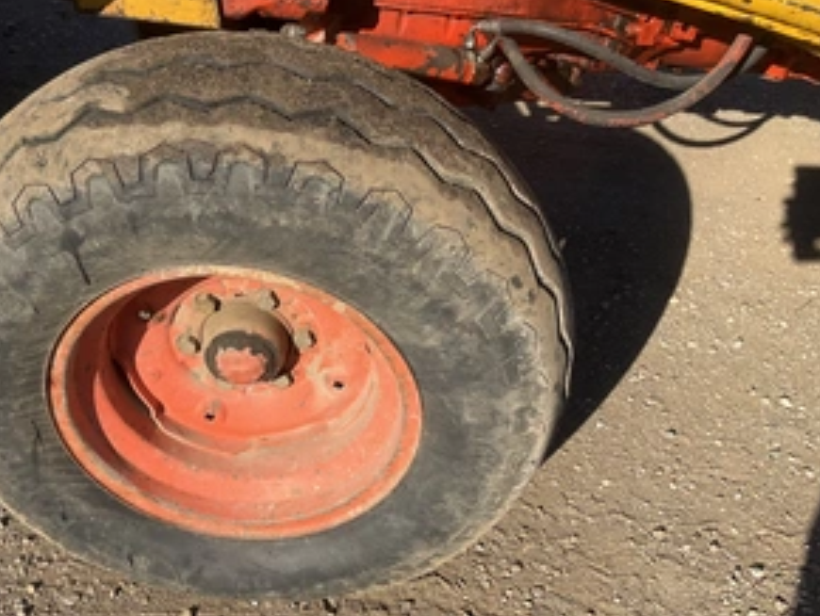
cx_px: 260
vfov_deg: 36.0
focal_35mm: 40
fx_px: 948
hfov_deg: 45.9
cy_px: 333
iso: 25
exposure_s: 1/1015
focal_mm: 3
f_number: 1.8
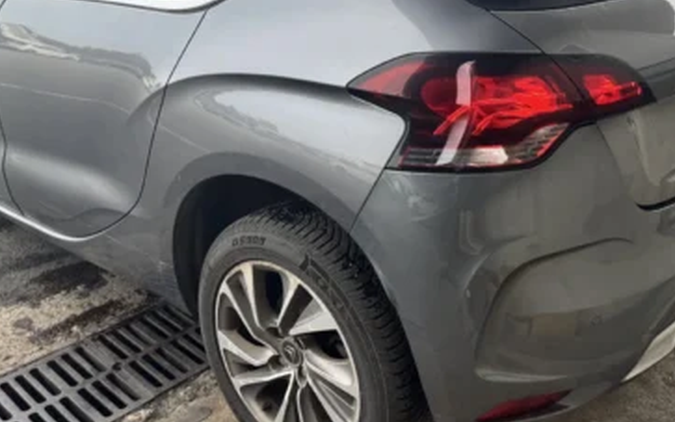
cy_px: 143
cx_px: 329
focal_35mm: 42
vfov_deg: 30.3
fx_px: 773
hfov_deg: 47.2
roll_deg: +2.1
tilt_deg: -19.8
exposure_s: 1/379
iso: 80
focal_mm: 6.76
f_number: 1.78
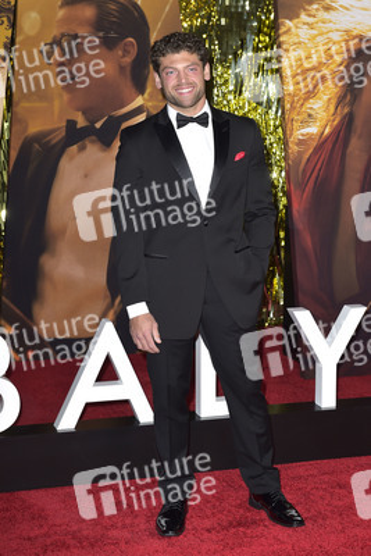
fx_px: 1081
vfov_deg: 28.8
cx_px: 186
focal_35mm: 70
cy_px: 278
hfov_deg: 19.5
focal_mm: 70
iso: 800
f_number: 6.3
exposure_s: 1/250
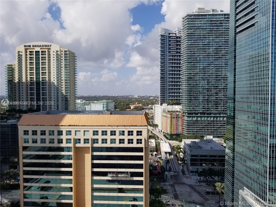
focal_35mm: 26
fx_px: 207
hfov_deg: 67.3
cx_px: 138
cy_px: 104
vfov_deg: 53.1
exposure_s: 1/3680
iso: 50
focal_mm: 4.3
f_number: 1.7
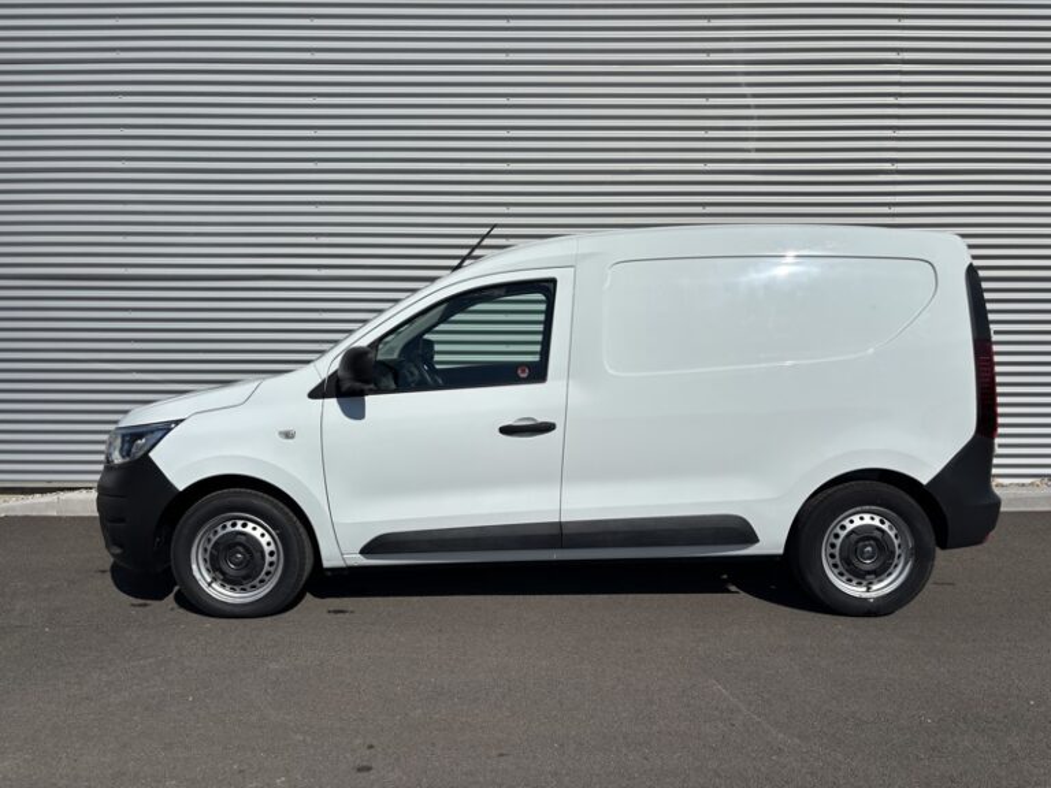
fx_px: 789
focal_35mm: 26
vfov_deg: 53.1
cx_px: 526
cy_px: 394
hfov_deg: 67.3
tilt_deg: -6.6
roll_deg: +0.3
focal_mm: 5.96
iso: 50
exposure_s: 1/12195
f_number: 1.6
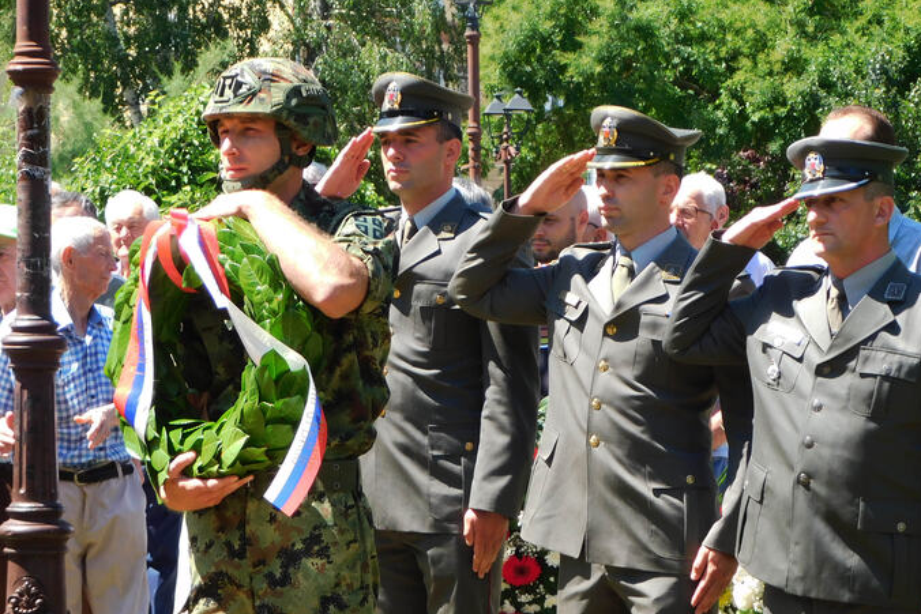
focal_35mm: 137
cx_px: 515
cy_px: 314
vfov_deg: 10.0
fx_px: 3505
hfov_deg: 15.0
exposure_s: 1/200
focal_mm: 17.6
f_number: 4.6
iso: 125
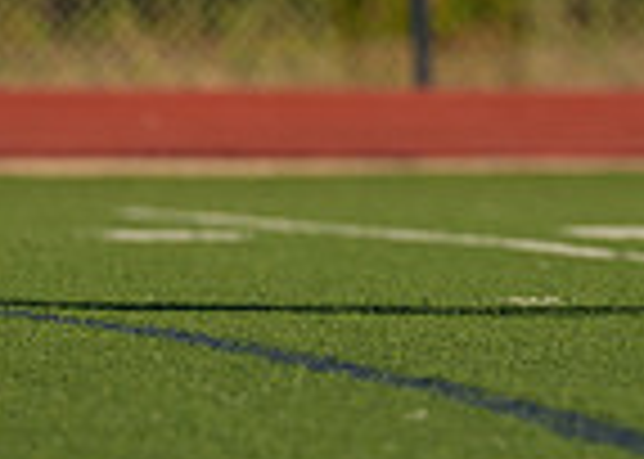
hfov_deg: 1.8
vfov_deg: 1.3
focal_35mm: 1098
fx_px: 20073
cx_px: 960
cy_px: -184
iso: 320
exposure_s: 1/6400
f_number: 2.8
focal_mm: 200
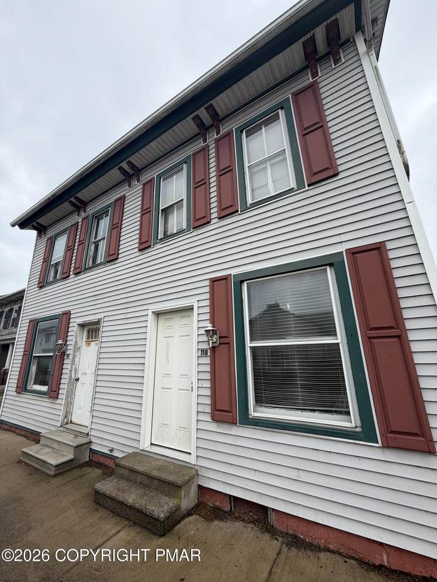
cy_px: 291
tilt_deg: +16.7
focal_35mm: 14
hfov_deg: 85.7
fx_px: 236
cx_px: 218
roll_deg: +0.0
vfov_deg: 102.1
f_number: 2.2
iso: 40
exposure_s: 1/770
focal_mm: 2.22
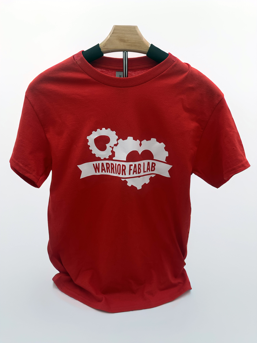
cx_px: 128
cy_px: 172
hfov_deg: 56.8
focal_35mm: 24
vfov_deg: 71.6
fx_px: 238
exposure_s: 1/850
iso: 80
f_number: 1.78
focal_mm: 6.86
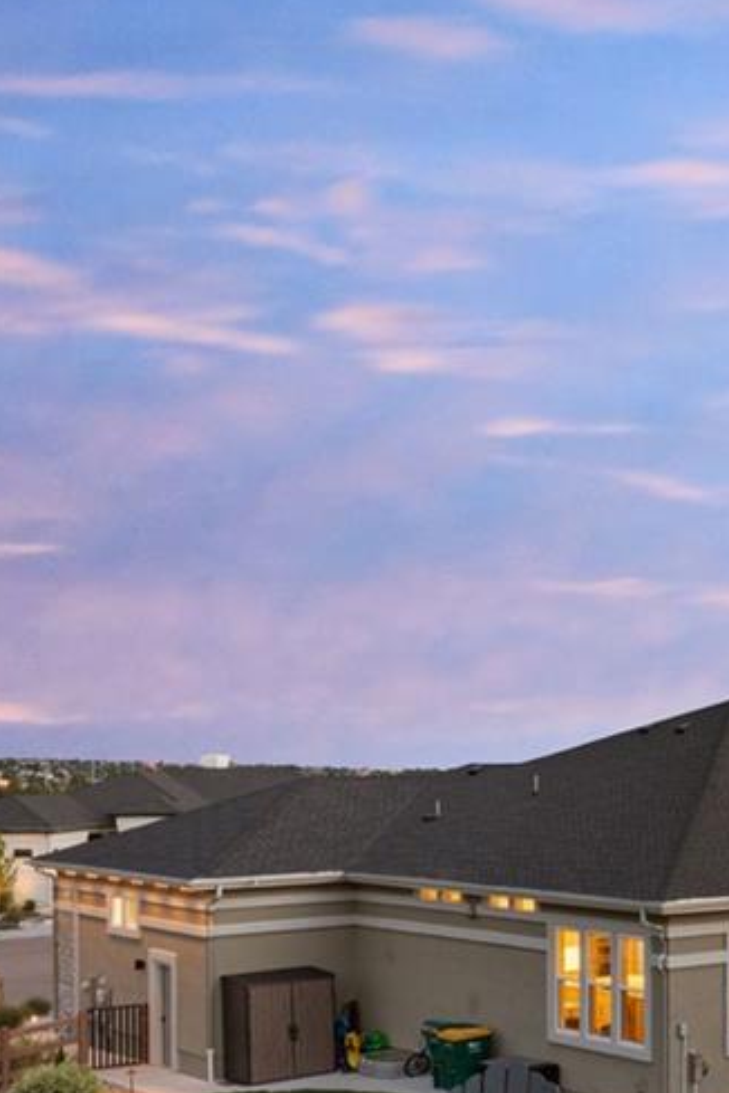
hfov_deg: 22.6
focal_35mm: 55
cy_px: 751
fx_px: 1660
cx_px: 903
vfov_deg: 36.0
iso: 250
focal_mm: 11
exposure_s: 1
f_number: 8
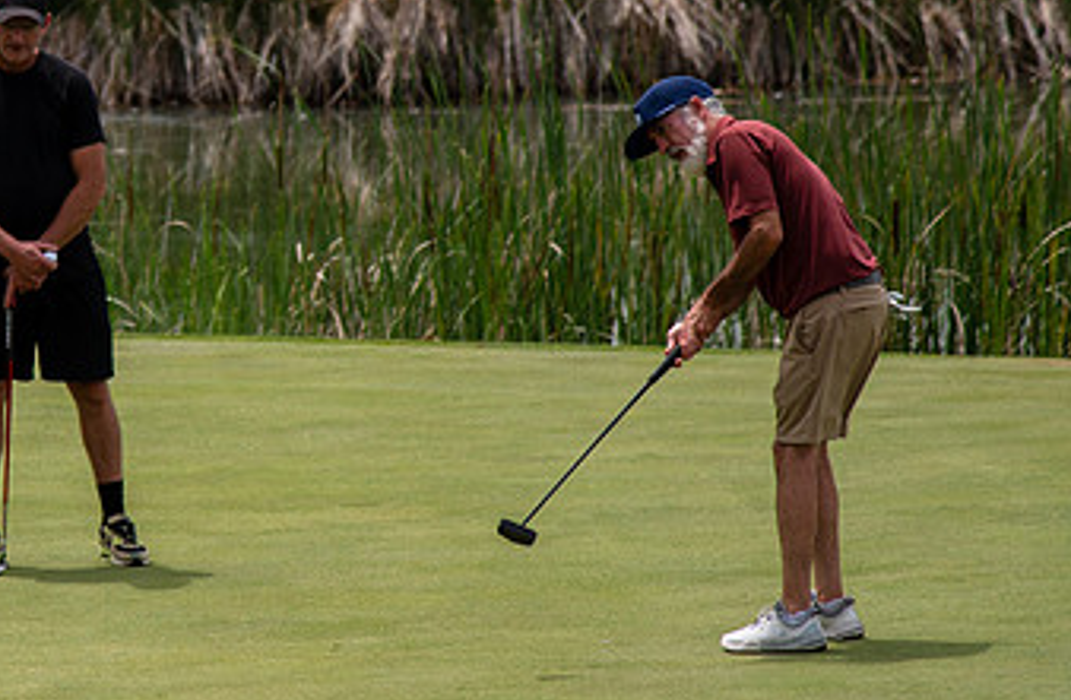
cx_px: 162
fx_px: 8694
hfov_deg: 7.0
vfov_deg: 4.6
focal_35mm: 294
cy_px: 136
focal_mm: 120
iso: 200
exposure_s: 1/3200
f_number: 4
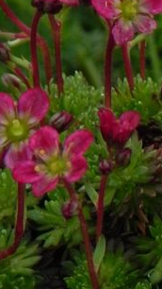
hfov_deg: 1.3
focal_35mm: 960
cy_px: 108
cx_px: 127
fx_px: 7335
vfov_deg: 2.3
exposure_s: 1/80
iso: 160
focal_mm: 59.9
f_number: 5
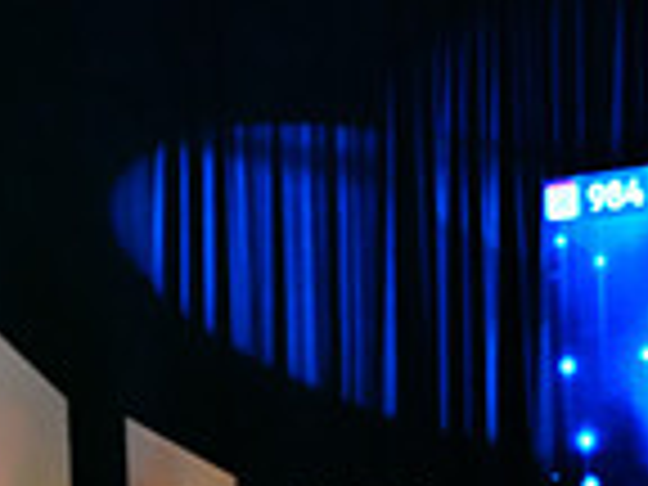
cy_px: 866
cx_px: -423
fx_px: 3912
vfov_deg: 6.9
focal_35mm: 209
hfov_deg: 9.1
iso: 3200
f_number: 4
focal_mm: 54
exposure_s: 1/400
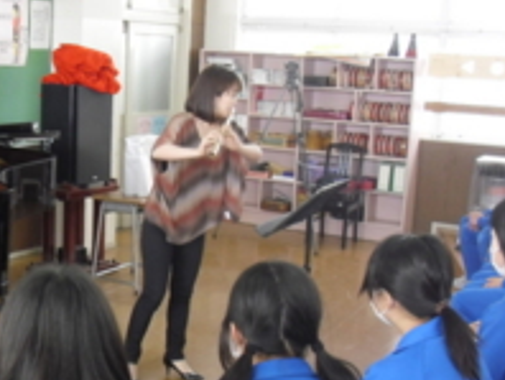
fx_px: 1008
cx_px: 94
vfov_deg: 21.3
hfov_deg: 27.5
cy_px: 232
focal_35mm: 69
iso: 200
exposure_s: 1/60
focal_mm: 6.2
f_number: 2.8
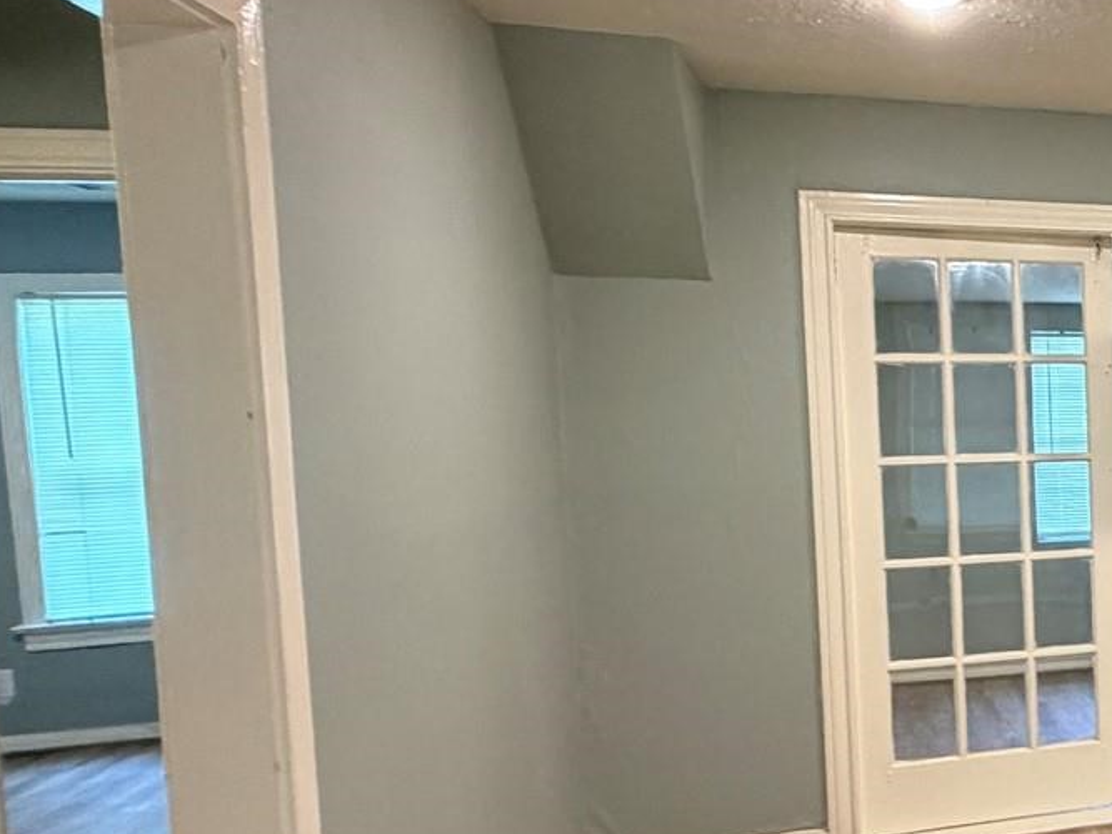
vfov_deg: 33.5
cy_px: 480
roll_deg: +0.9
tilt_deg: -2.9
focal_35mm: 43
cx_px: 1420
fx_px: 1381
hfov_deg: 33.2
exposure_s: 1/60
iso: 320
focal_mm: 2.22
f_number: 2.2
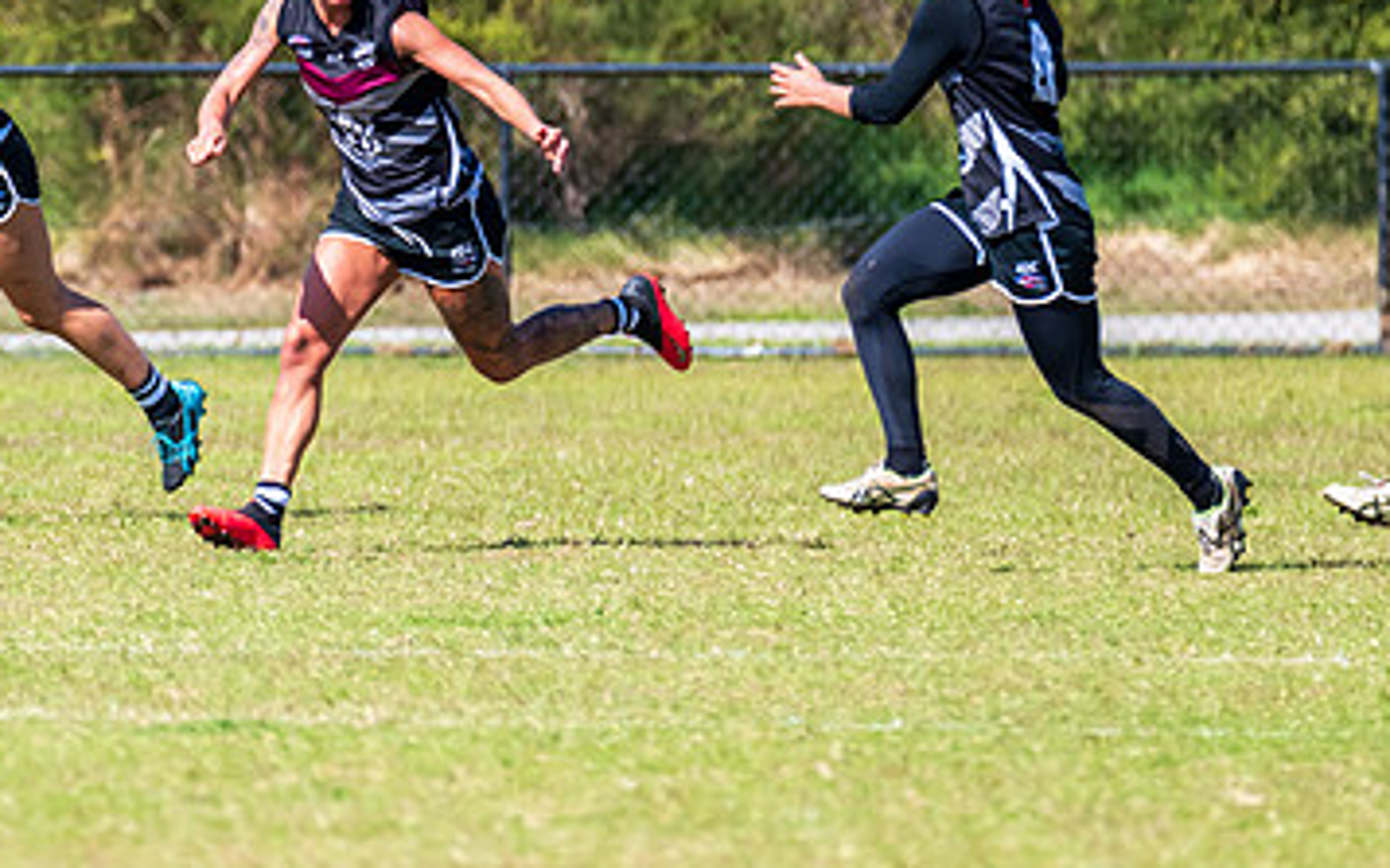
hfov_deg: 1.9
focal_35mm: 1094
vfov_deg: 1.2
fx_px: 41436
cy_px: 215
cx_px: 201
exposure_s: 1/2000
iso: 800
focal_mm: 460
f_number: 7.1
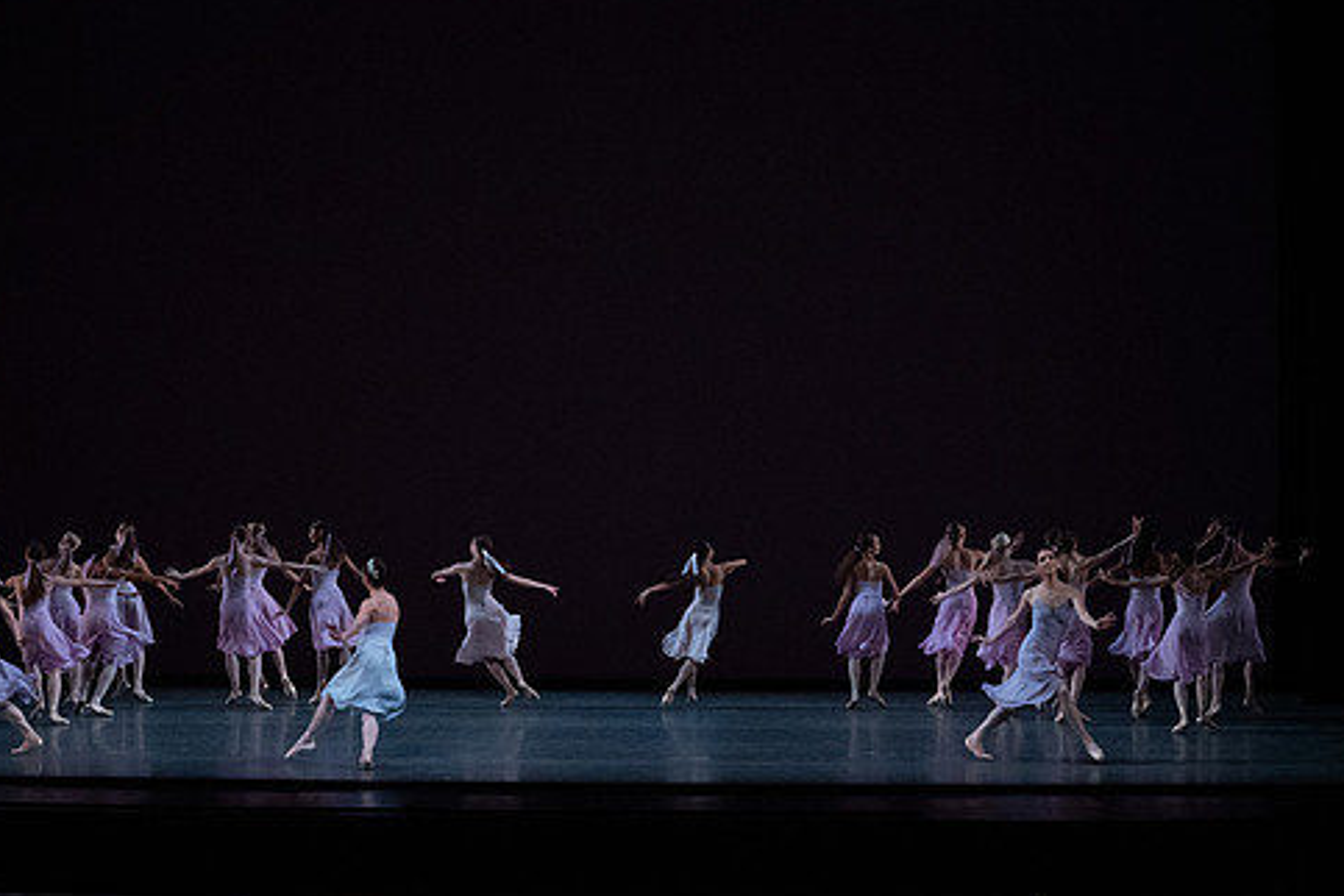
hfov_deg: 24.2
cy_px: 430
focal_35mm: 84
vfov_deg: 16.3
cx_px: 590
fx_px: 3136
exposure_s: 1/400
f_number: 13
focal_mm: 70
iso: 12800
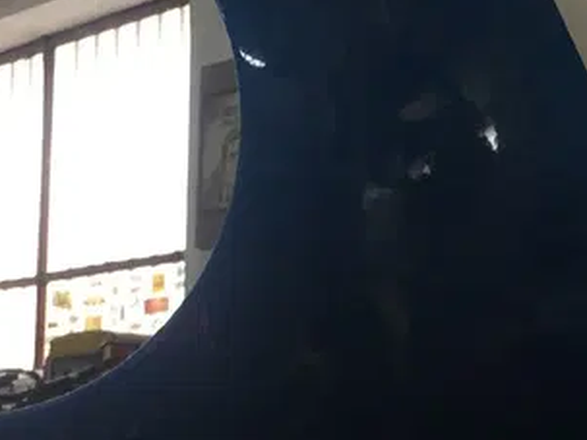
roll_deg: -1.3
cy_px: 260
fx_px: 1949
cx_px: 304
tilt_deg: +7.6
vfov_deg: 12.9
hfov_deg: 17.1
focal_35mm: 115
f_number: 2.2
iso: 64
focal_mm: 4.15
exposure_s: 1/33
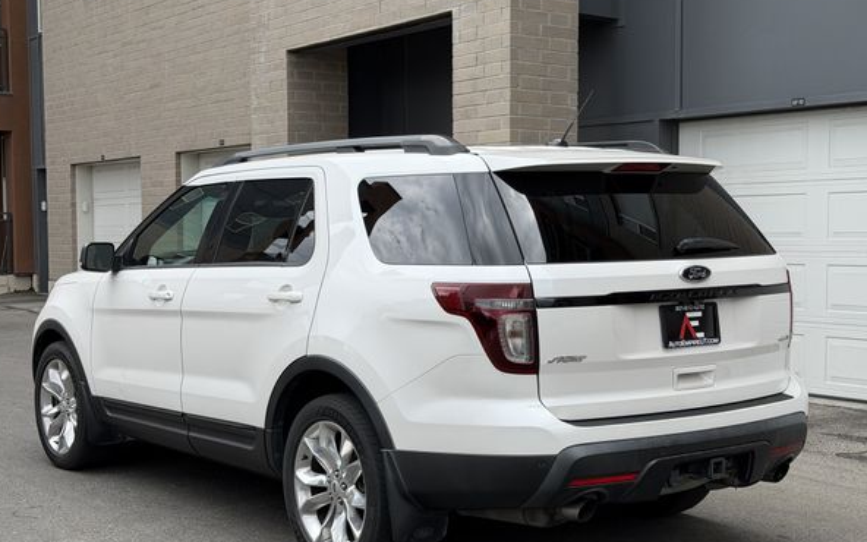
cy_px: 306
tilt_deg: -2.7
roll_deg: +0.1
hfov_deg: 36.9
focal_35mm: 55
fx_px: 1300
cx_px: 423
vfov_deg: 23.5
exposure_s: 1/1456
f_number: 1.78
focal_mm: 6.76
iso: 64
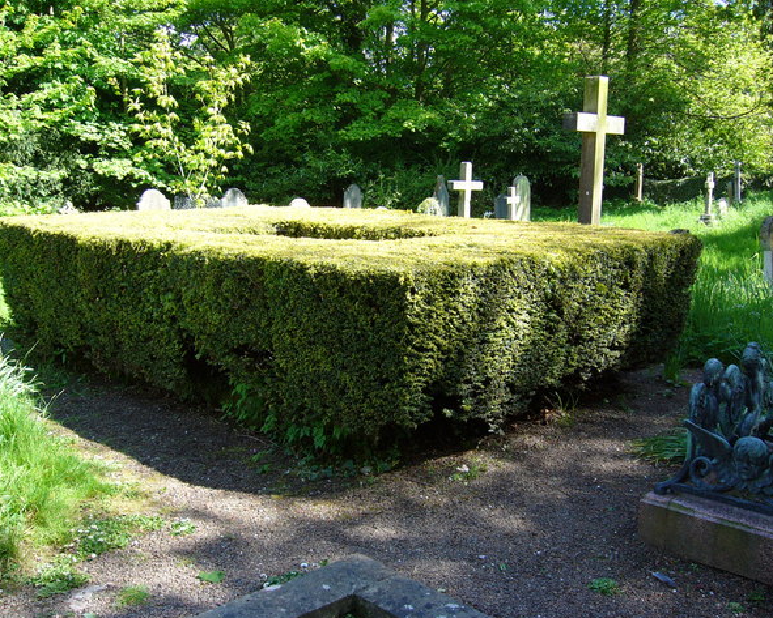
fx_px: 847
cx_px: 394
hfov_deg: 49.1
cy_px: 310
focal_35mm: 37
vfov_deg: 40.1
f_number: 2.8
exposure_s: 1/160
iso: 64
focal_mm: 5.8
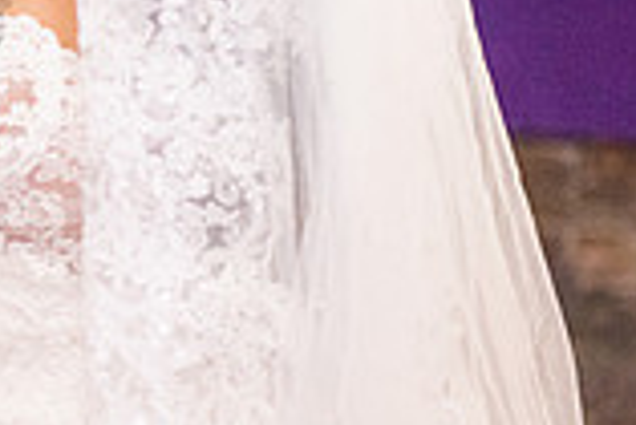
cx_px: -304
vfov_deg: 2.1
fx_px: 11883
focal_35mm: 672
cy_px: -6
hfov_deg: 3.1
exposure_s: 1/160
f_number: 2.8
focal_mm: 175
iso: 2000
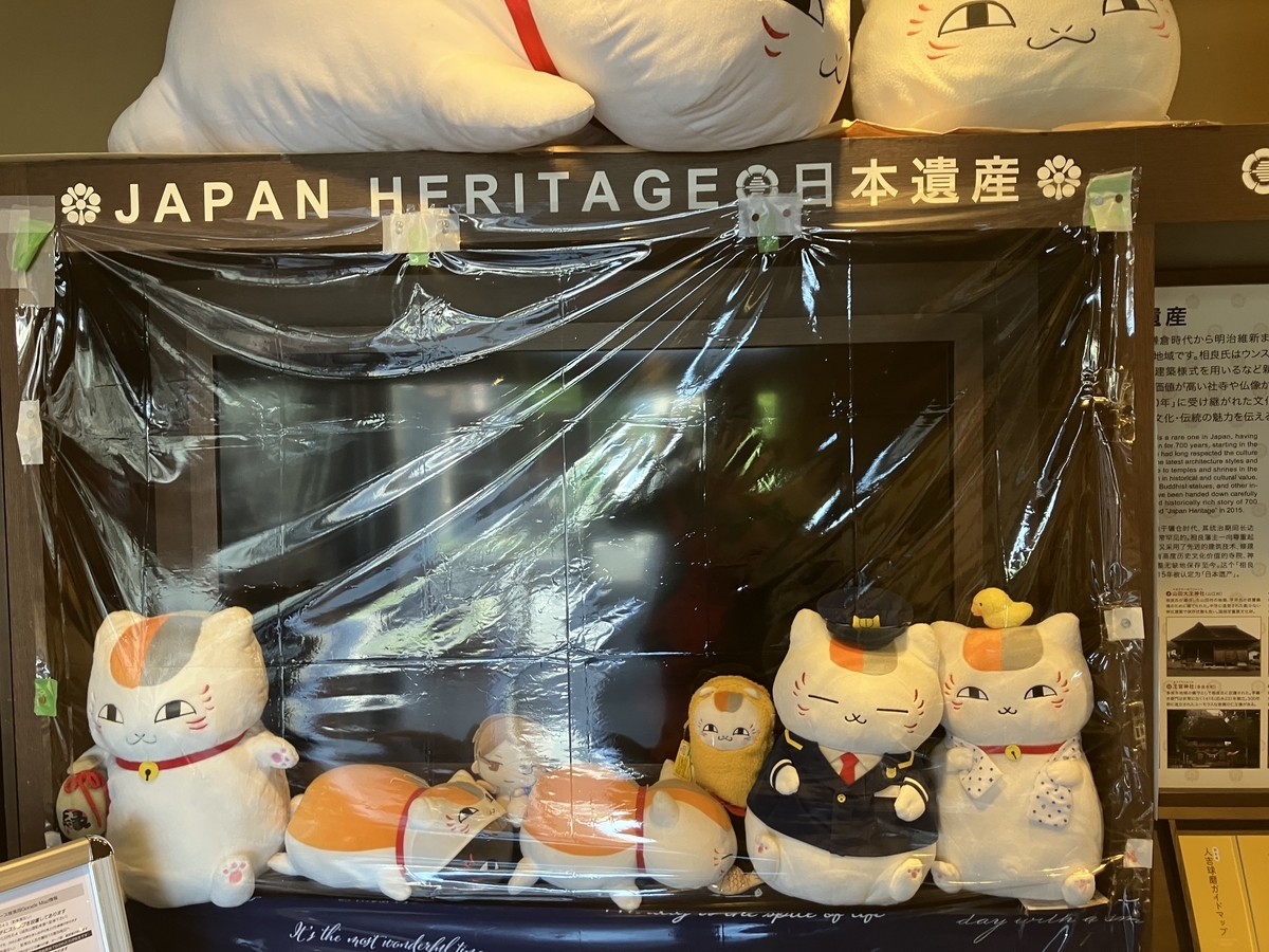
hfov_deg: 63.4
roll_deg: +0.4
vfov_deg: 49.7
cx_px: 634
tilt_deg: -3.5
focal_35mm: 28
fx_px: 1026
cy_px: 476
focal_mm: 3.99
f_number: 1.8
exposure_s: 1/60
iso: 125
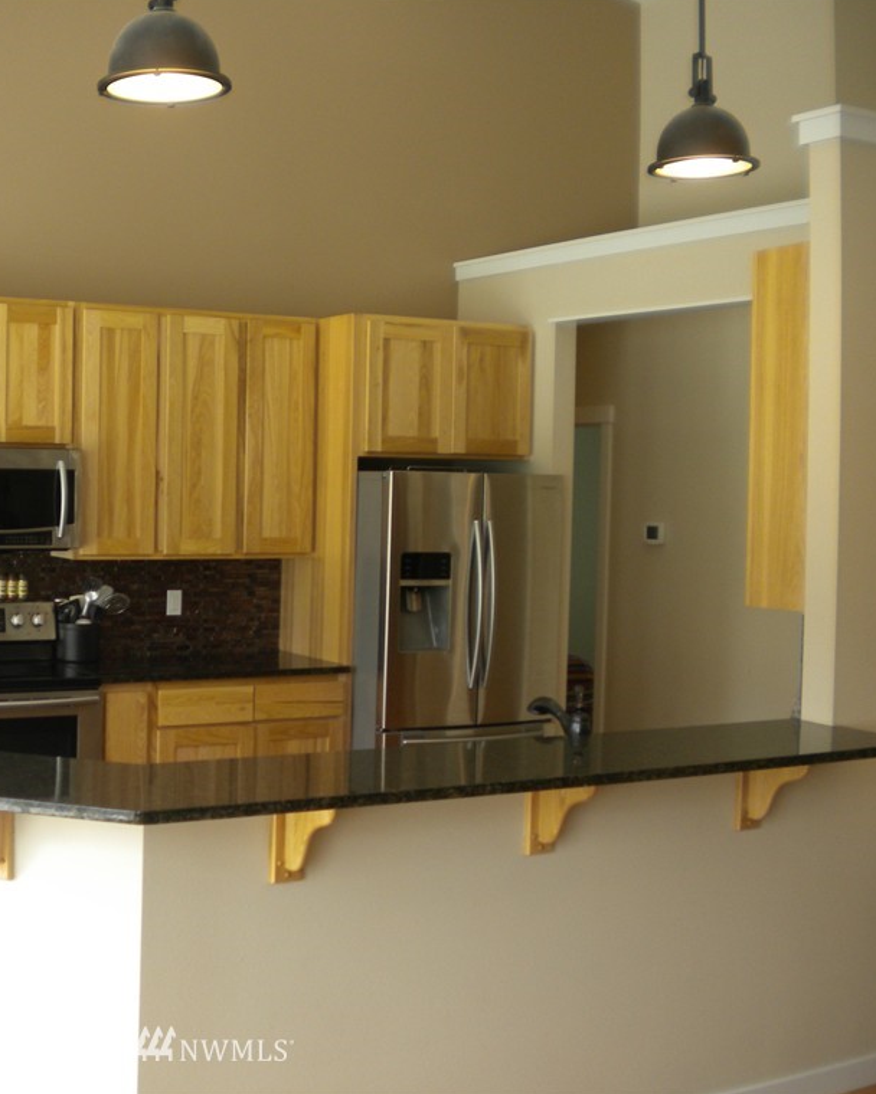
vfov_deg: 40.3
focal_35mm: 46
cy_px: 546
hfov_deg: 32.1
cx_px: 213
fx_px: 1491
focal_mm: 6.3
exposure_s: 1/32.8
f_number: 3.1
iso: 80
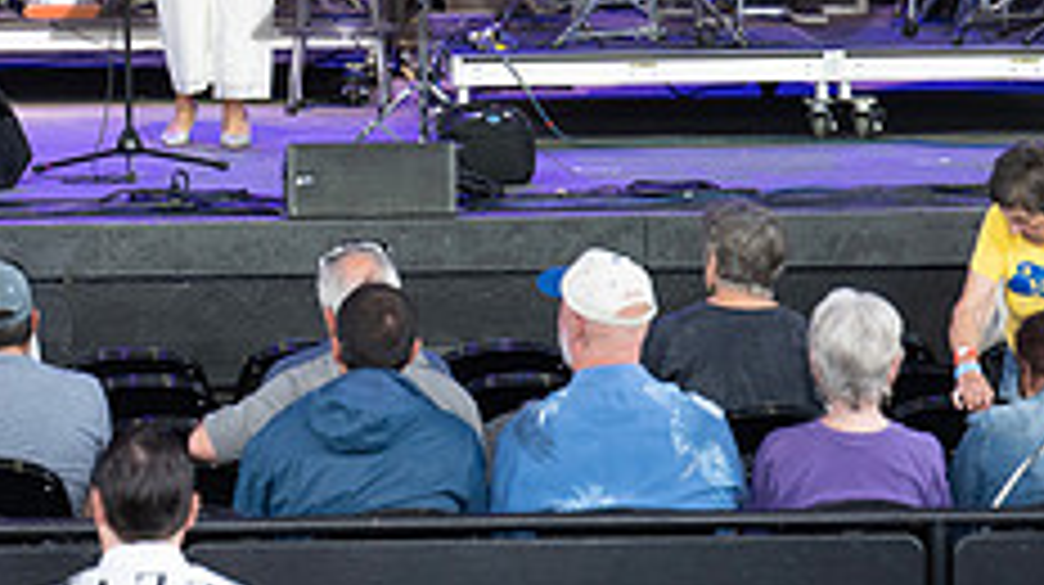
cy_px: -196
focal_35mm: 262
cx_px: -112
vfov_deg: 4.6
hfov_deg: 8.2
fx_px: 7246
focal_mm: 100
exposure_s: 1/200
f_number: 4
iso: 1600
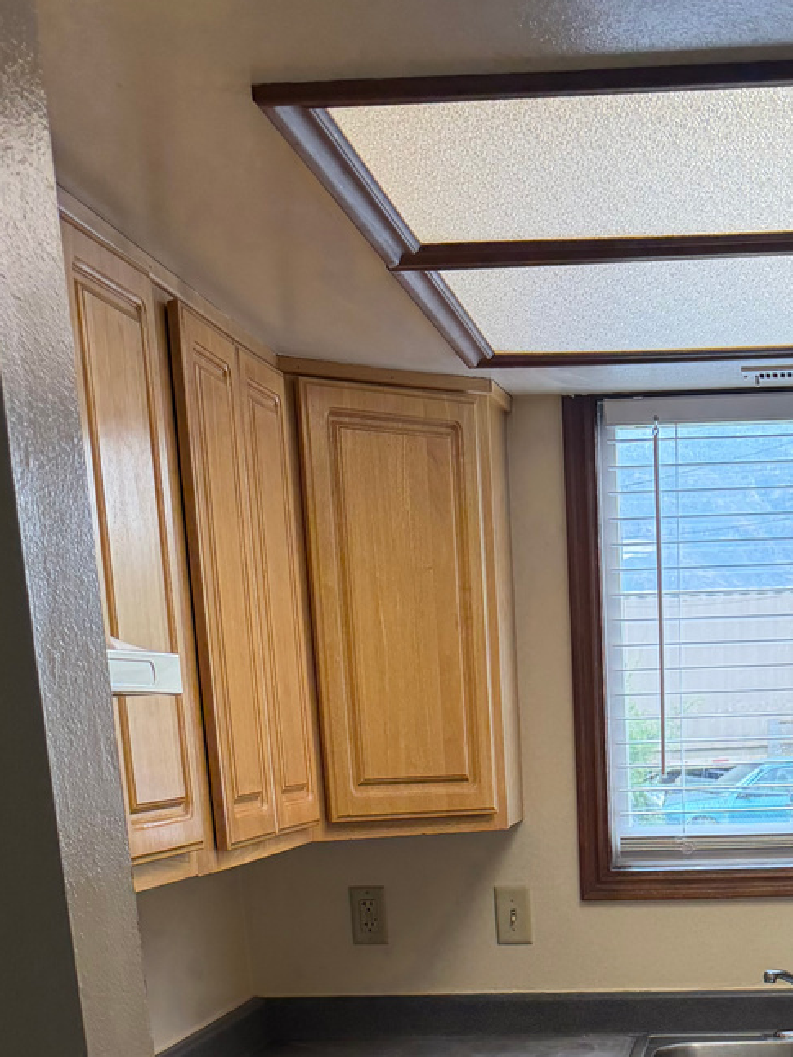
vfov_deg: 29.4
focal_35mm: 57
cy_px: 1243
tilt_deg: -17.3
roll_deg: +1.8
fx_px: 1742
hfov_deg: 25.0
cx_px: 685
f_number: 1.78
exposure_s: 1/187
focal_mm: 6.76
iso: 160
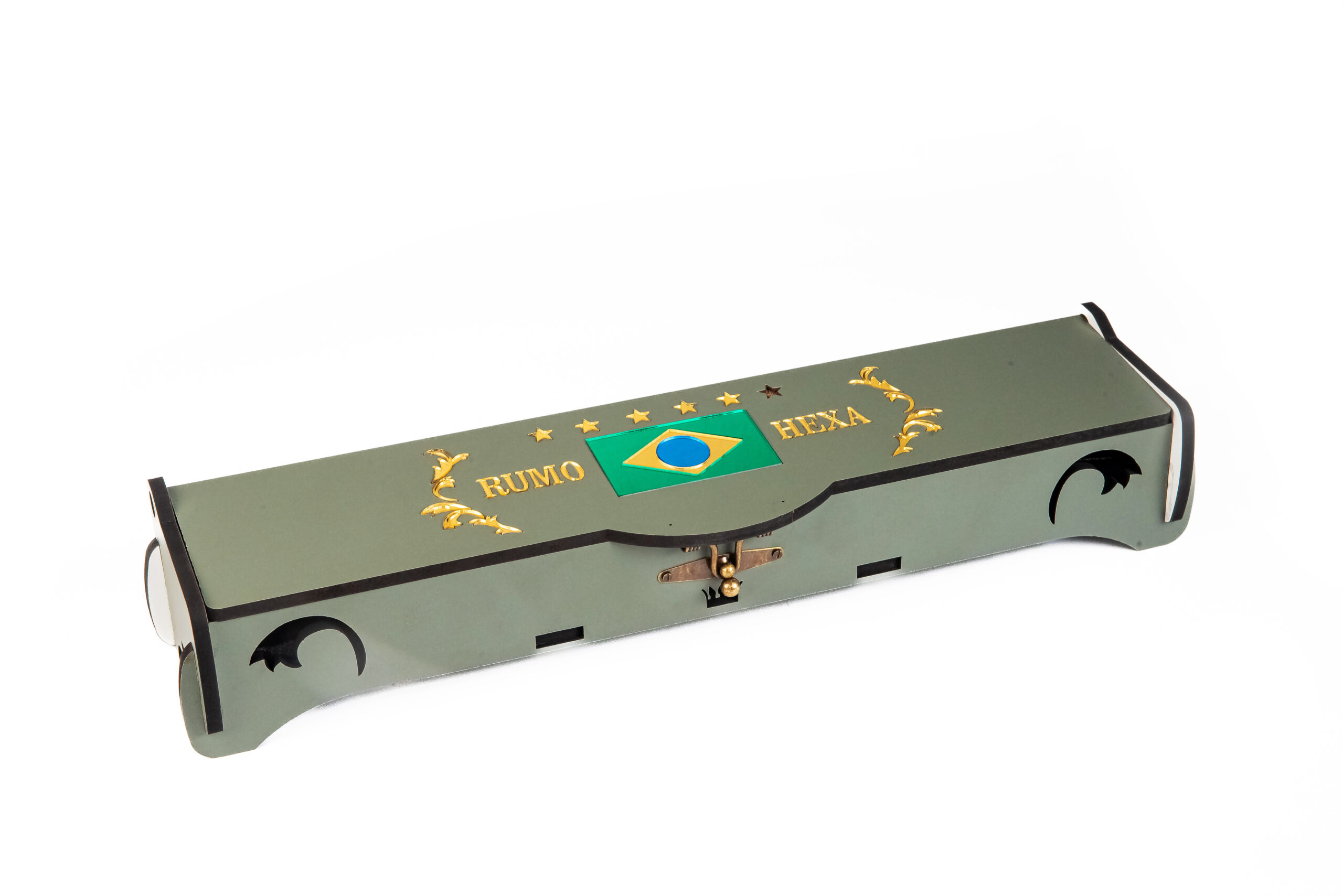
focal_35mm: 44
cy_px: 448
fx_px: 1642
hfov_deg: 44.5
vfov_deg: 30.5
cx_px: 672
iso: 2000
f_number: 20
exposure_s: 1/200
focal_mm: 44
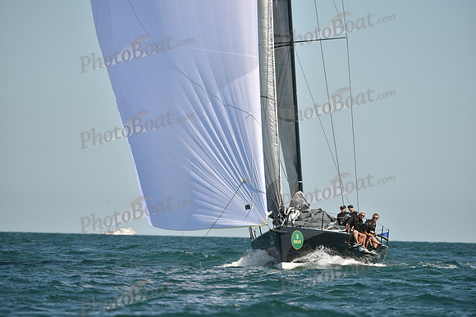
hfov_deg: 5.2
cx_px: 238
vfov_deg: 3.4
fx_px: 5290
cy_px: 158
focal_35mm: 400
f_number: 5.6
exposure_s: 1/1600
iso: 250
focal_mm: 400
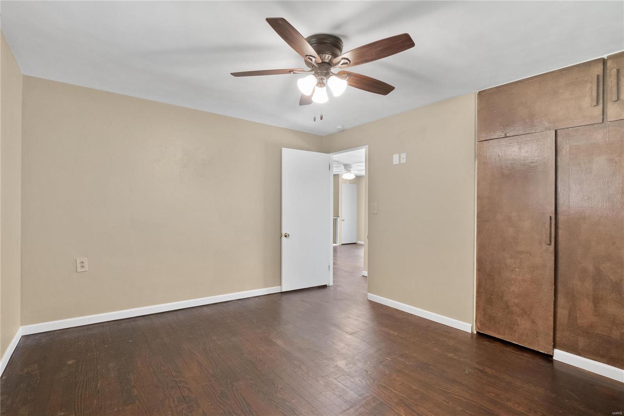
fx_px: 277
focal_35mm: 16
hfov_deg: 96.7
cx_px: 312
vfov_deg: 73.7
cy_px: 208
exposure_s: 1/2.5
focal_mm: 8
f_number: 8
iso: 400
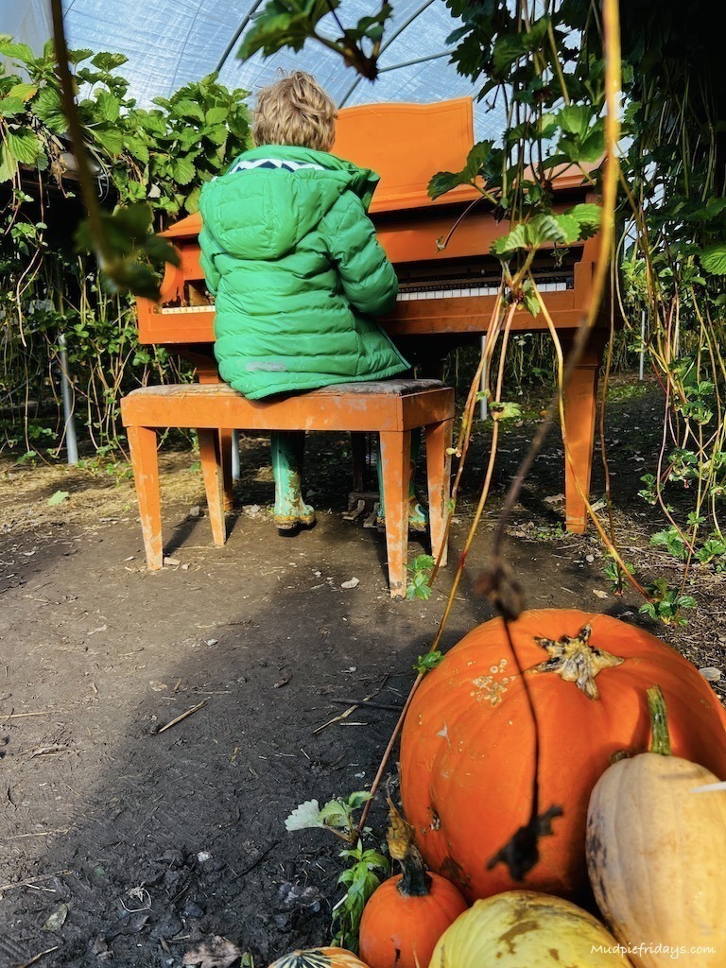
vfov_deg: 67.3
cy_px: 484
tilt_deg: -8.5
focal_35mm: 26
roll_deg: +0.6
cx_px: 363
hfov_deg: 53.1
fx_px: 727
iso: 50
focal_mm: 5.7
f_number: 1.5
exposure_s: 1/418
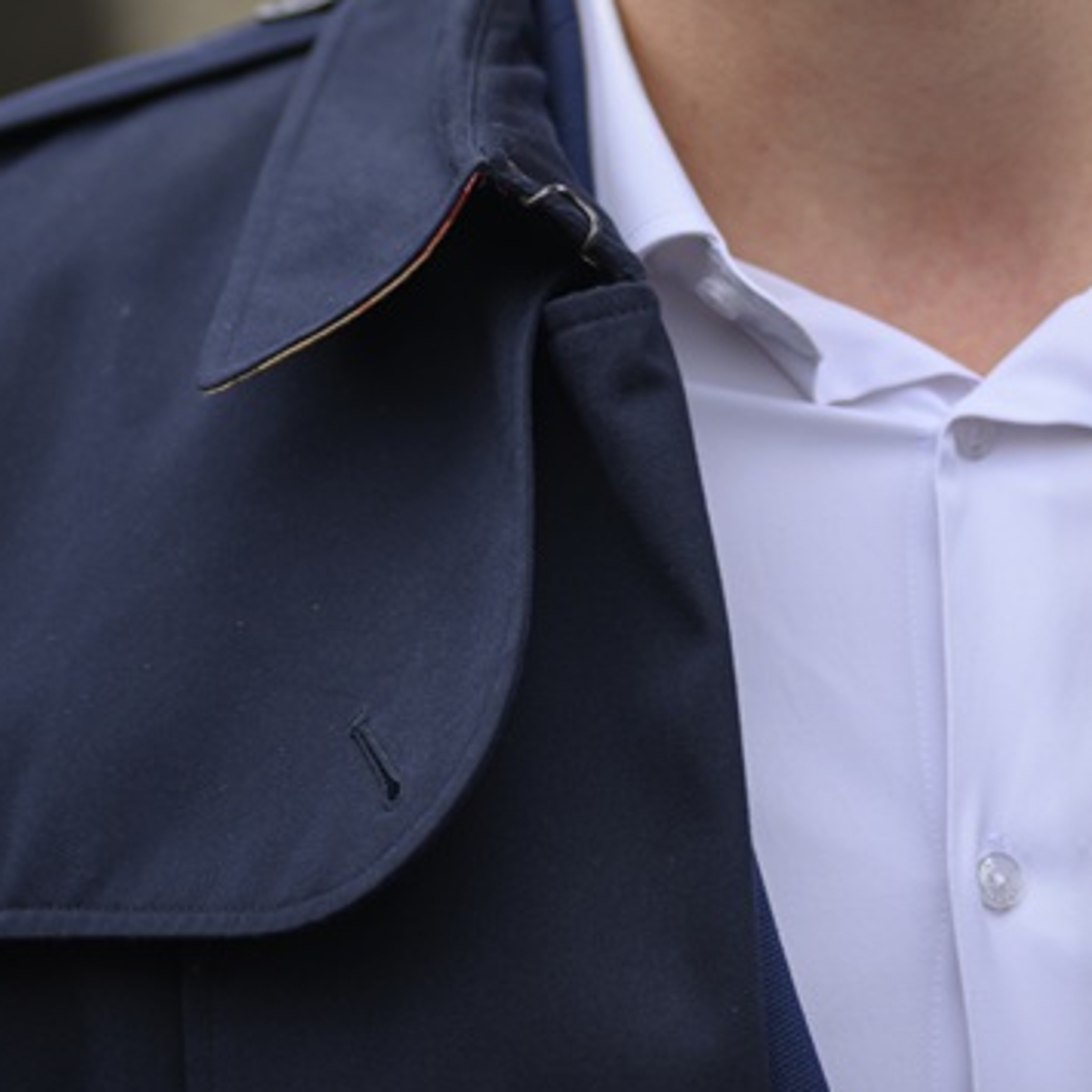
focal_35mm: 153
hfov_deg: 11.4
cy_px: -189
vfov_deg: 11.2
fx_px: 5461
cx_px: 572
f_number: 2
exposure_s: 1/250
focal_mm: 50
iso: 32
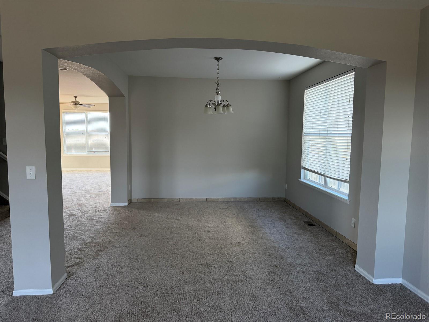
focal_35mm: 24
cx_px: 214
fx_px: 297
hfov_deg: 71.6
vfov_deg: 56.8
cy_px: 161
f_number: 1.78
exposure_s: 1/153
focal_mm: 6.76
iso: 200
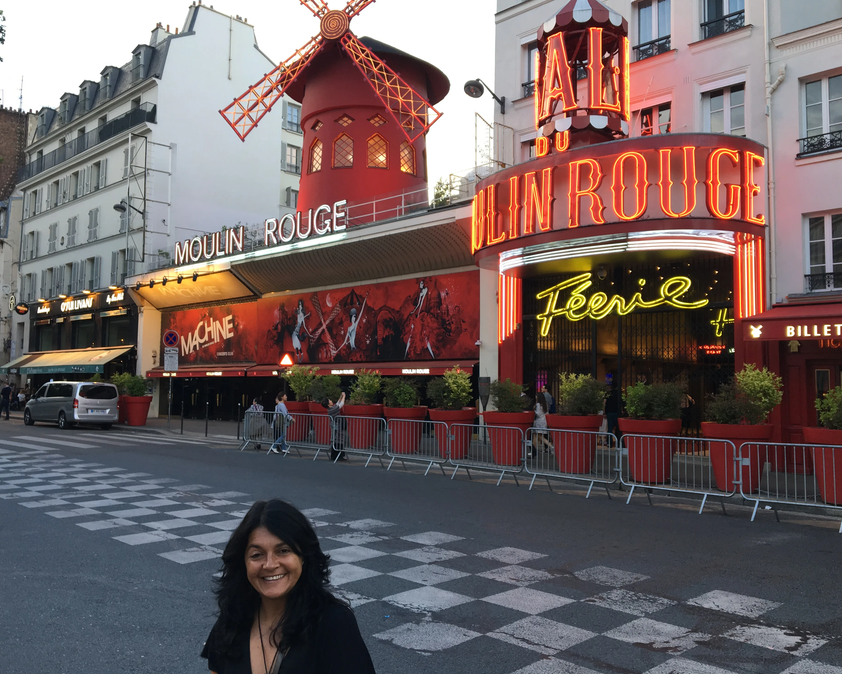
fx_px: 772
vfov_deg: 47.1
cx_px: 408
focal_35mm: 31
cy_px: 333
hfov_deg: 57.2
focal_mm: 4.15
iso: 32
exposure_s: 1/50
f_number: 2.2
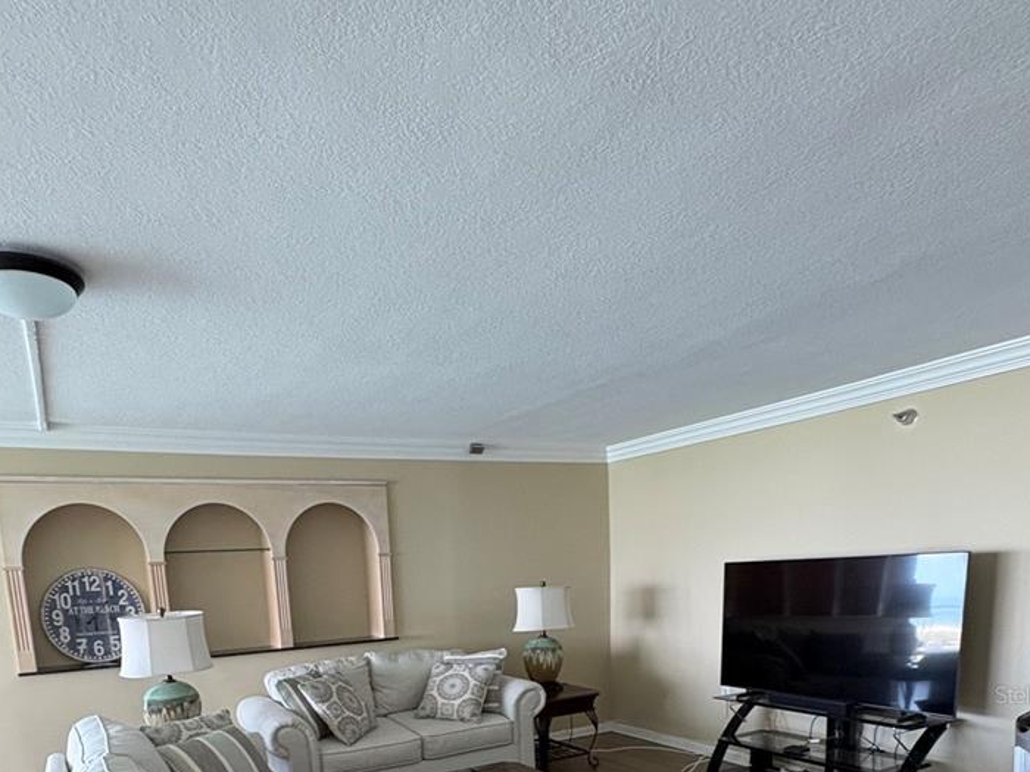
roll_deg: +3.0
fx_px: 714
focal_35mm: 24
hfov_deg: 71.2
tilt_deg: -8.8
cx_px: 437
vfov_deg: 50.4
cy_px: 694
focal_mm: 2.22
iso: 320
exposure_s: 1/60
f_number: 2.2
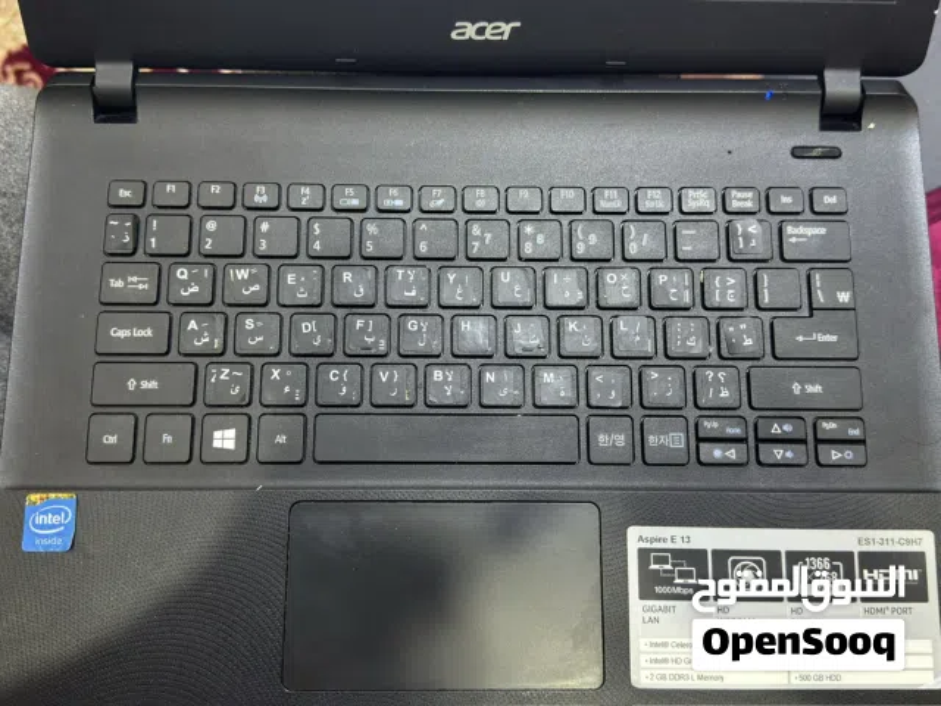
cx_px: 470
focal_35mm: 35
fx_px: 951
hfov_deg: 52.6
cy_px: 353
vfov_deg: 40.7
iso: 320
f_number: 1.78
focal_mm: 6.76
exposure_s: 1/36
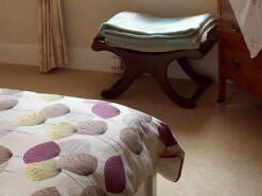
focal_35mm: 85
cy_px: 69
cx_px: -21
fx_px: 643
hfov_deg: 21.9
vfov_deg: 17.3
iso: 200
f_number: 2.7
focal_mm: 6
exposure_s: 1/129
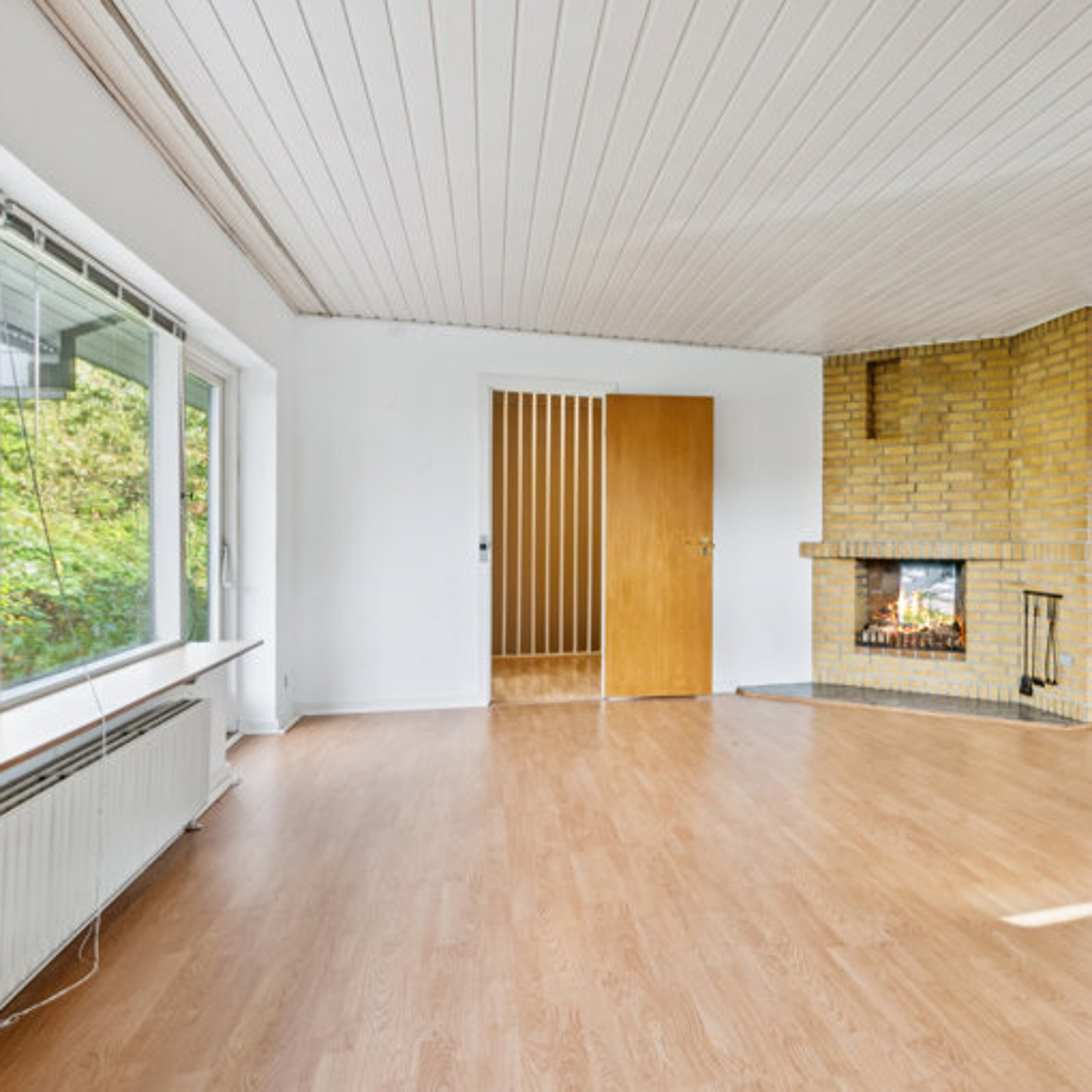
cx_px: 775
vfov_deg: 65.0
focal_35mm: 24
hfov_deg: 62.4
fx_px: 857
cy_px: 566
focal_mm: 18
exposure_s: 1/25
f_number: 13
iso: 500
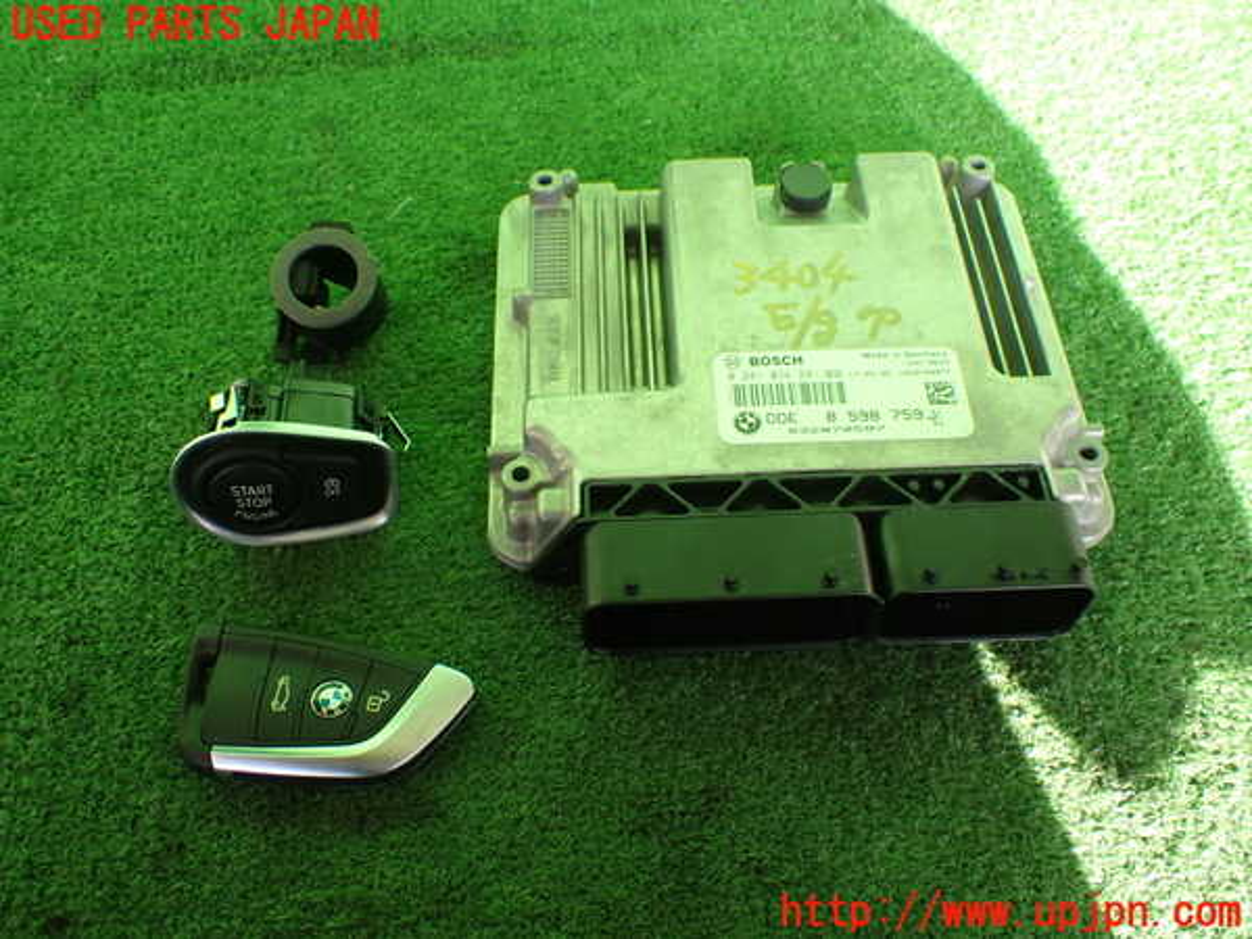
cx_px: 626
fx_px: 1085
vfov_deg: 46.8
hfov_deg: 60.0
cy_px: 470
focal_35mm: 30
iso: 100
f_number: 2.3
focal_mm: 5.4
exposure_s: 1/125
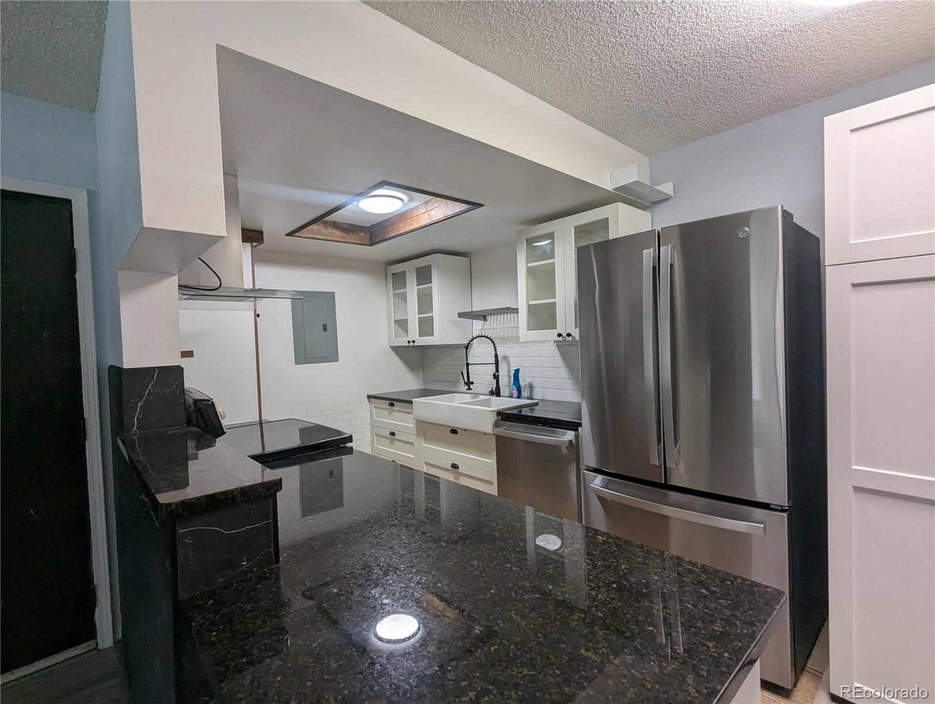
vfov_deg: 78.2
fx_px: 433
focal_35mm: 16
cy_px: 352
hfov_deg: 94.4
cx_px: 468
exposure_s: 1/73.9
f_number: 2.2
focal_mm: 2.35
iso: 156
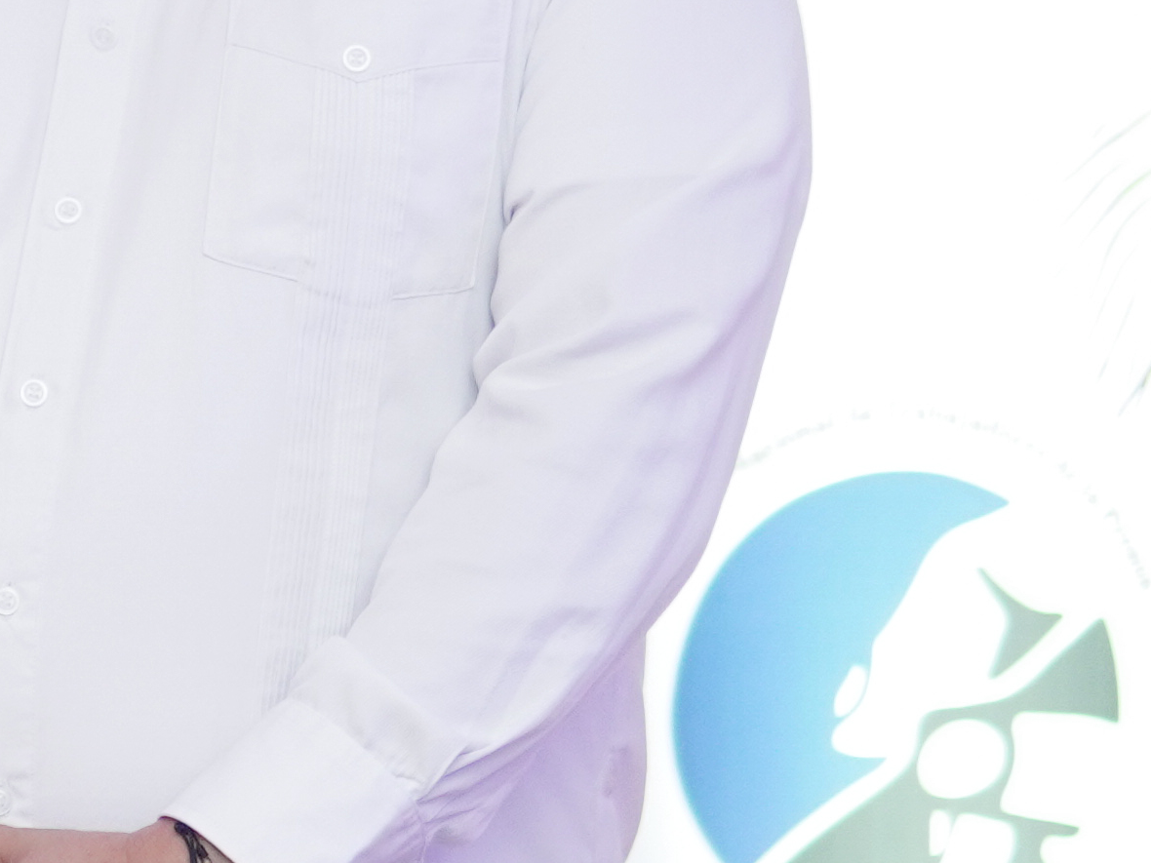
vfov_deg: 6.8
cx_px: -1683
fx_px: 7315
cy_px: 521
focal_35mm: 220
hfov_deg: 8.2
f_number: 1.4
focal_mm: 30
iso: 320
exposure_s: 1/125
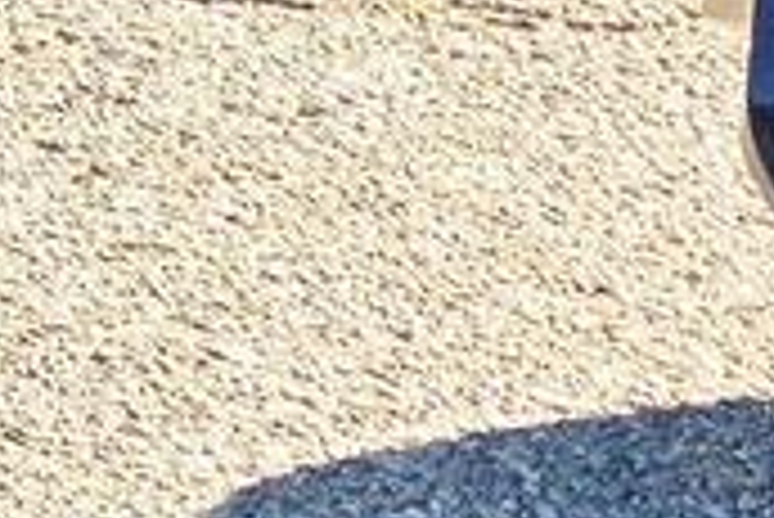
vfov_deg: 6.2
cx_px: -2023
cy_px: -1640
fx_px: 3830
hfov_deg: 8.3
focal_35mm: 178
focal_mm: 6.3
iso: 25
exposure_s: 1/370
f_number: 1.7
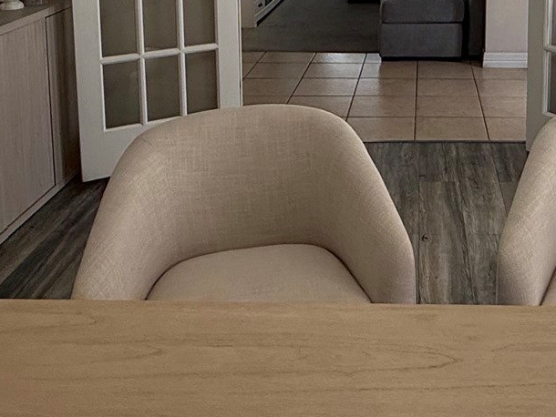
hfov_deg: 39.3
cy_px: -51
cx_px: 419
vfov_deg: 27.9
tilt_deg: -5.4
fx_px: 755
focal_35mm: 47
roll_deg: -0.1
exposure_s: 1/120
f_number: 2.2
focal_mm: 2.22
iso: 160
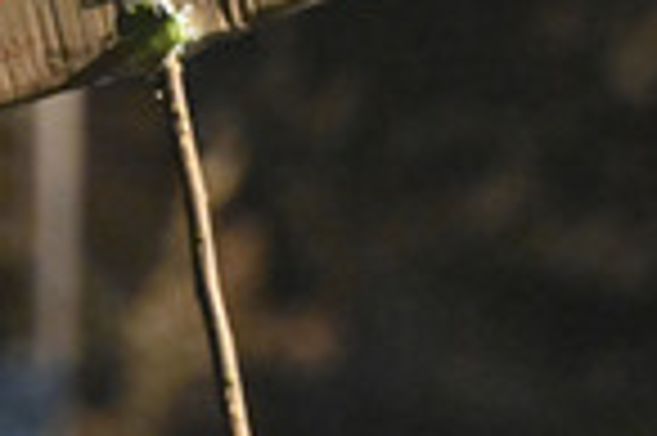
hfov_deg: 3.3
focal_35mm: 618
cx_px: 389
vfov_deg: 2.2
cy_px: 157
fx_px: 11266
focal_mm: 200
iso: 20000
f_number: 2.8
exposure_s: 1/320
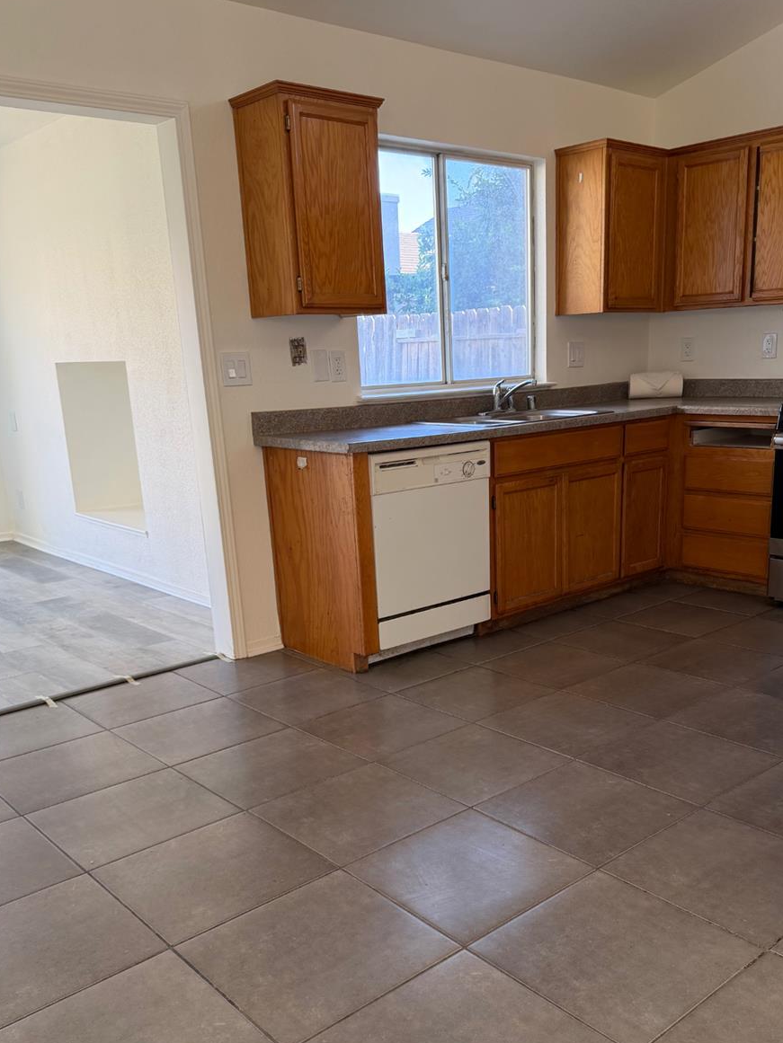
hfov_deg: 45.3
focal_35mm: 31
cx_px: 442
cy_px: 636
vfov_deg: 57.8
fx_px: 935
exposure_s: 1/121
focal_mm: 6.76
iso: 160
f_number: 1.78
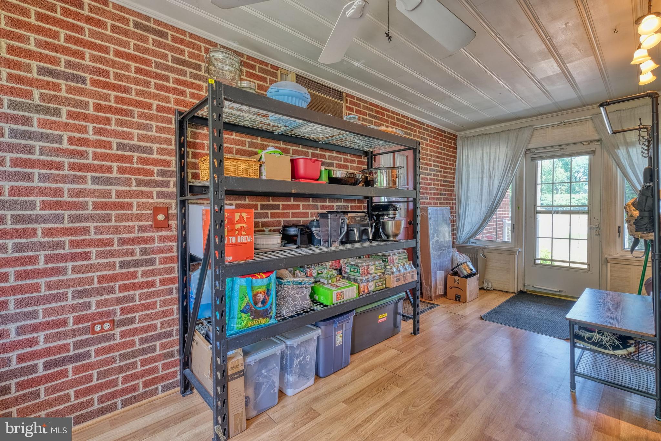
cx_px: 330
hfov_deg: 100.4
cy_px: 220
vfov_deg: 77.3
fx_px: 275
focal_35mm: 15
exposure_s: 1/6
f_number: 8
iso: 400
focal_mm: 10
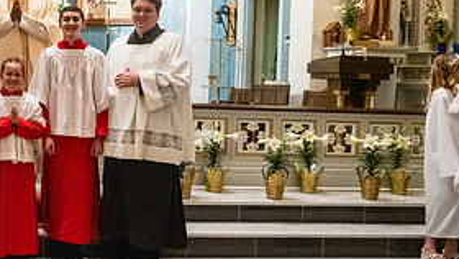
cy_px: 76
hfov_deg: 36.0
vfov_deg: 23.0
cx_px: 2
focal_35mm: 52
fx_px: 633
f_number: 10
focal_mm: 24
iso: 5000
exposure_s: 1/60
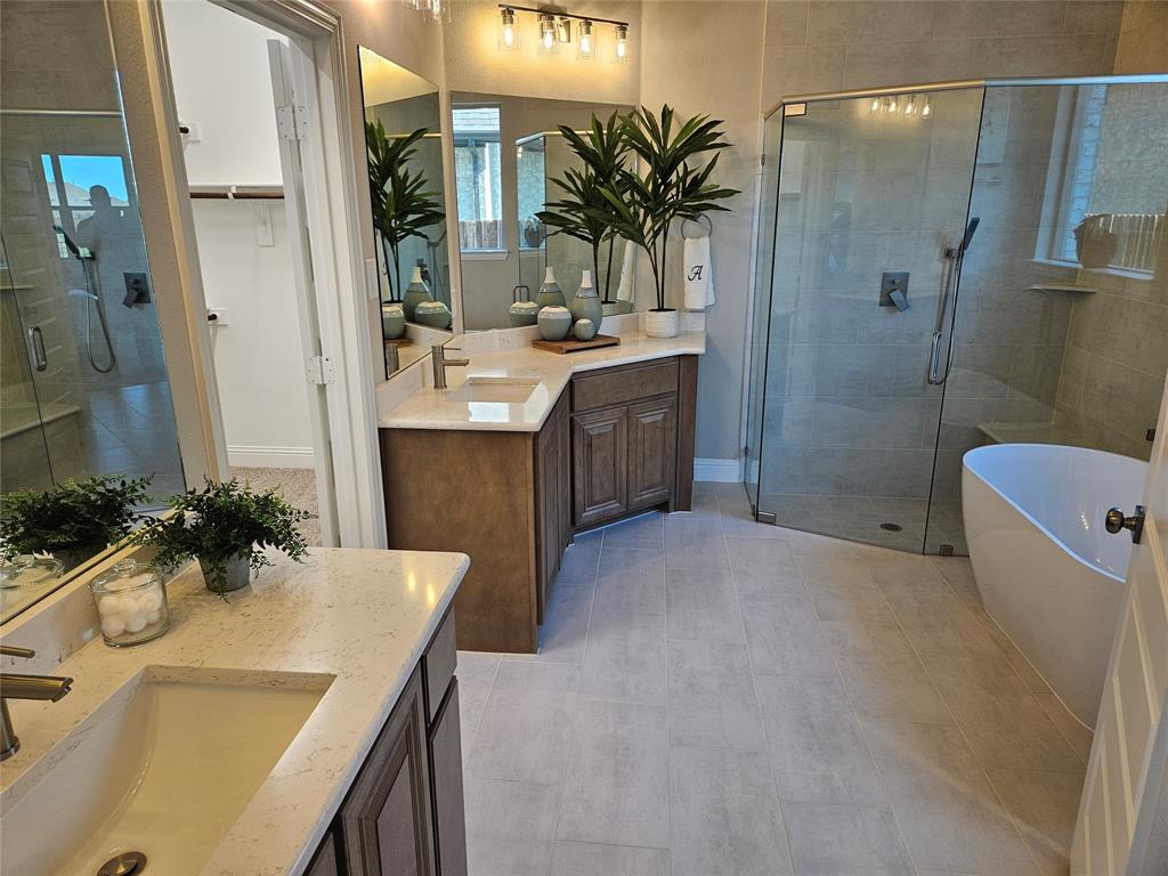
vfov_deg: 58.9
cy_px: 438
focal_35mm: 23
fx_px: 776
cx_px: 584
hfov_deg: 73.9
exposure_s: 1/120
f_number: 1.8
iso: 80
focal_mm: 5.4
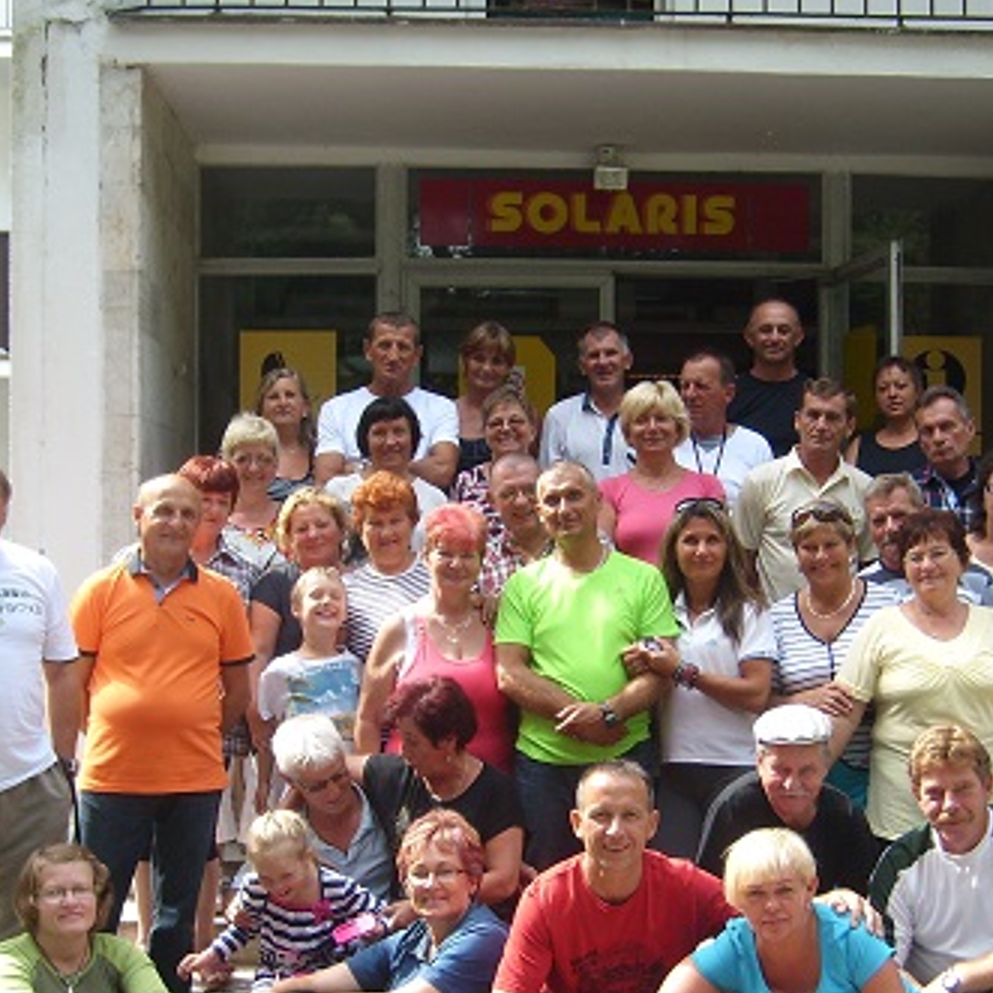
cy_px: 633
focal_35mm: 56
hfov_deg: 30.5
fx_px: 1817
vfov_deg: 30.4
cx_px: 576
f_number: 2.8
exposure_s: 1/260
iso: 50
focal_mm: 5.8
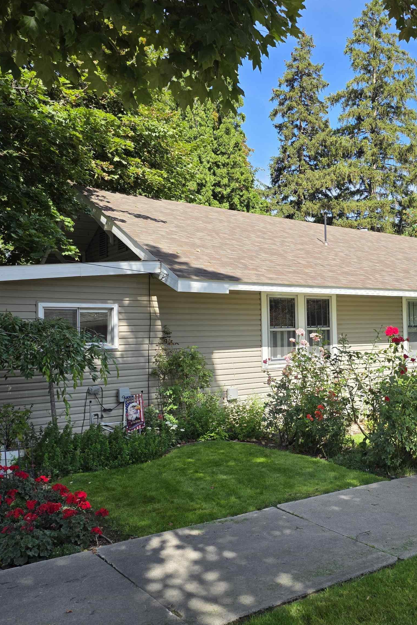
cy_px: 312
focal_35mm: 32
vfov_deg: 58.7
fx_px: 556
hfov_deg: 39.7
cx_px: 325
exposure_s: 1/2586
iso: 80
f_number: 1.7
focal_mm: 6.3
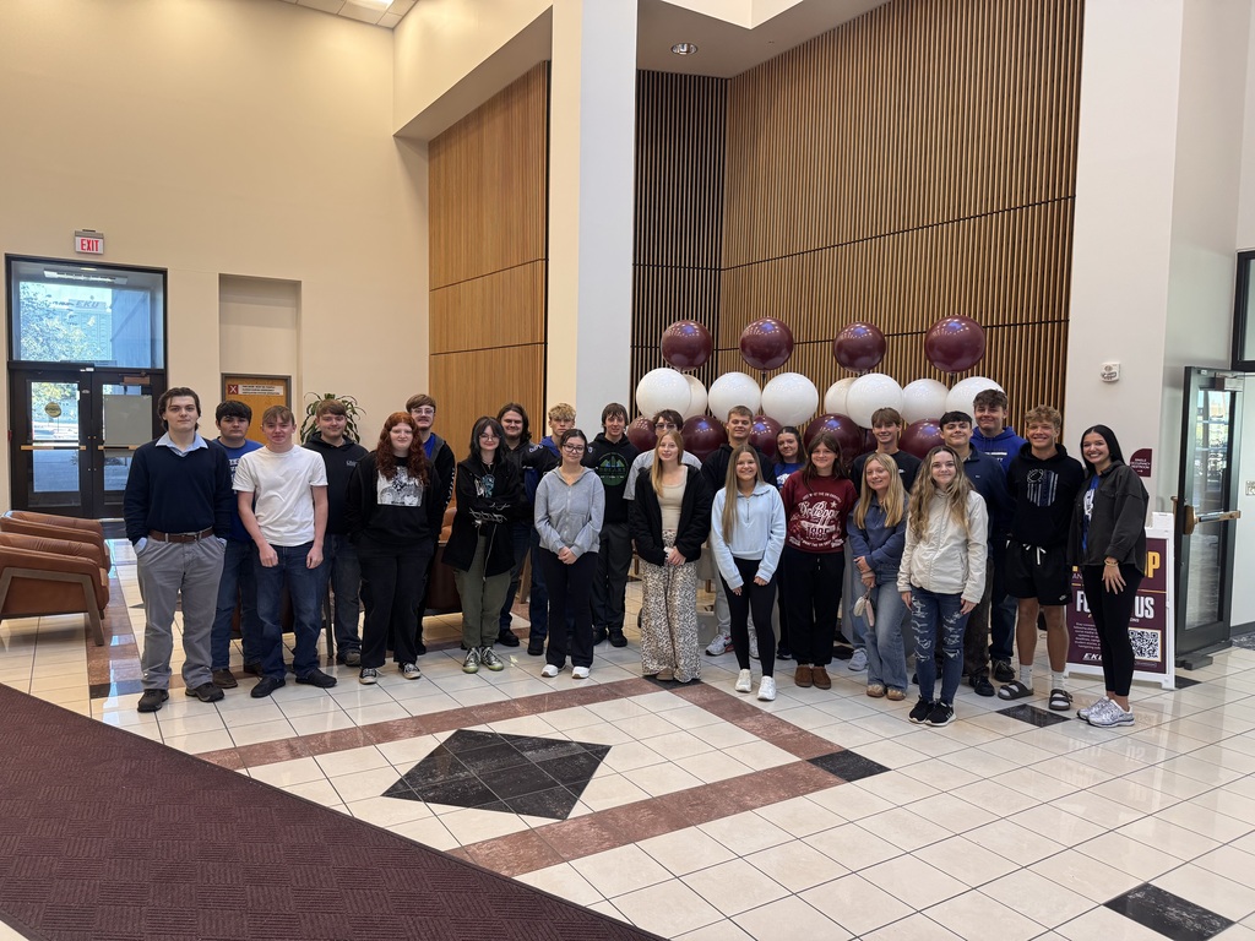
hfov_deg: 71.6
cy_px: 470
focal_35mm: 24
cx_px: 628
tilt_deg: -2.0
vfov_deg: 56.8
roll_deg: -0.8
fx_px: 870
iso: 160
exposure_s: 1/120
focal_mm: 6.76
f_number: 1.78
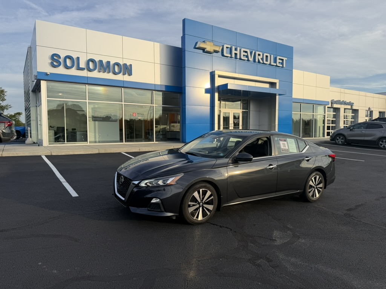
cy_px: 144
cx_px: 193
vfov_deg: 56.8
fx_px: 268
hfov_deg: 71.6
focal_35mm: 24
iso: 80
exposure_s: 1/1770
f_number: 1.78
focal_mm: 6.76
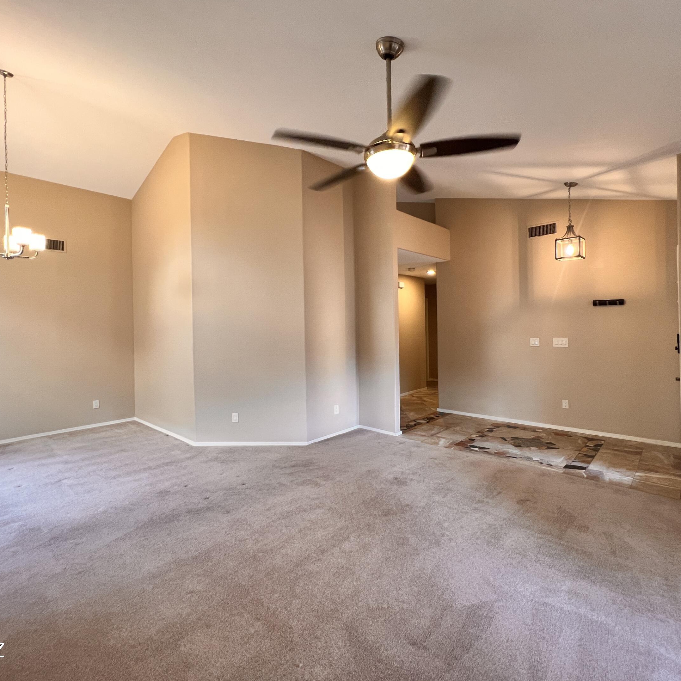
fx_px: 356
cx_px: 334
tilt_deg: +0.3
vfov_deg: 87.4
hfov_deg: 87.4
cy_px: 327
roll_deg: +1.0
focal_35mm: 16
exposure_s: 1/60
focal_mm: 1.57
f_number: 1.8
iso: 125
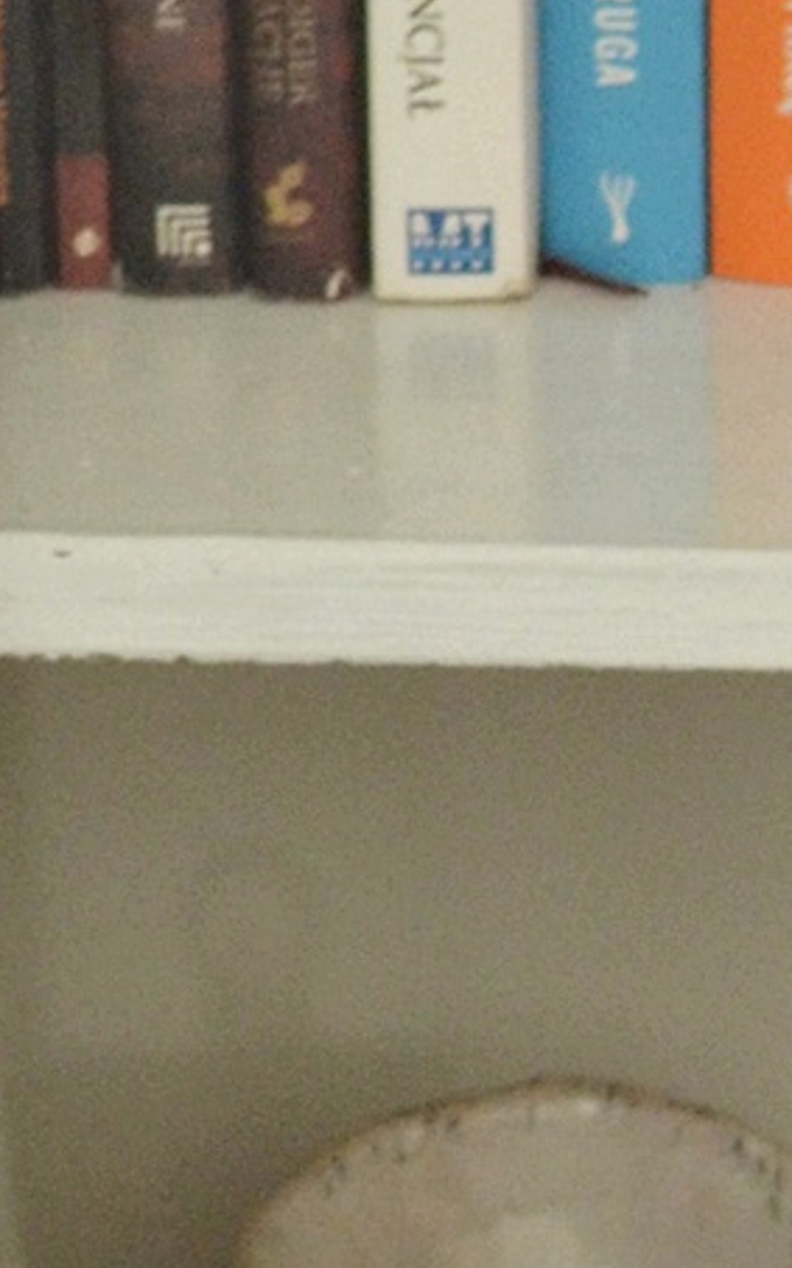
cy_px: 3043
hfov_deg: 2.5
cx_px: 2538
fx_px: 17550
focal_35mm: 508
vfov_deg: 4.1
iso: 800
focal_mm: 50
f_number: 2.8
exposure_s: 1/100
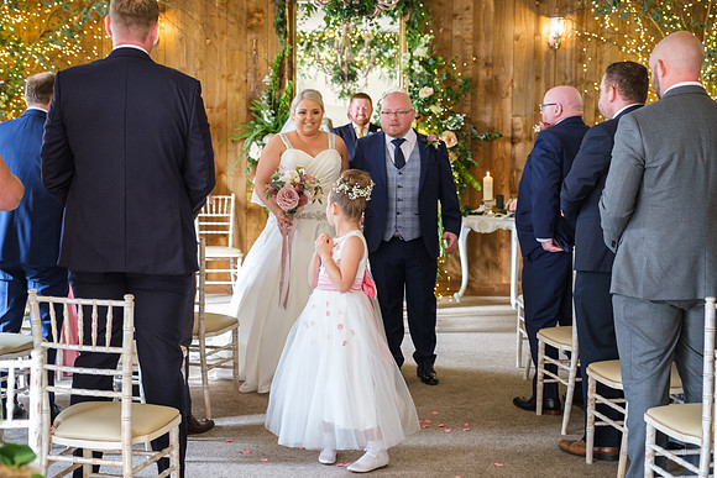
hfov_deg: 33.5
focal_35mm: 60
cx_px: 328
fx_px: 1190
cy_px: 241
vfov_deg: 22.7
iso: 3200
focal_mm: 36.5
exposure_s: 1/160
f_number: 2.8
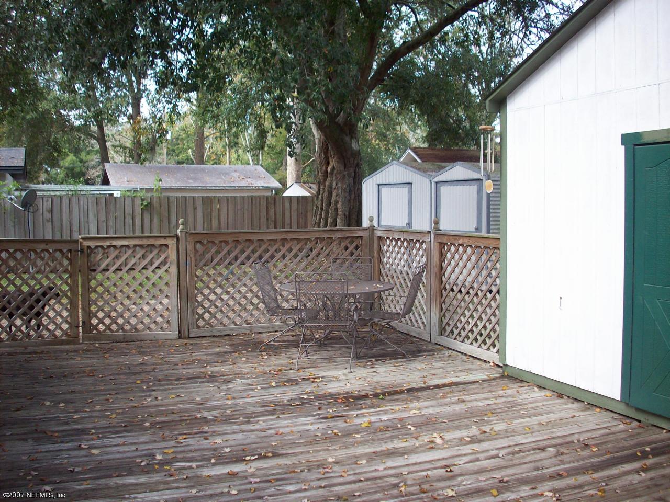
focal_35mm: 37
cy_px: 251
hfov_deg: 50.1
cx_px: 335
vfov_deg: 38.7
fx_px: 716
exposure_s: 1/171
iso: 80
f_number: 2.8
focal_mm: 6.2
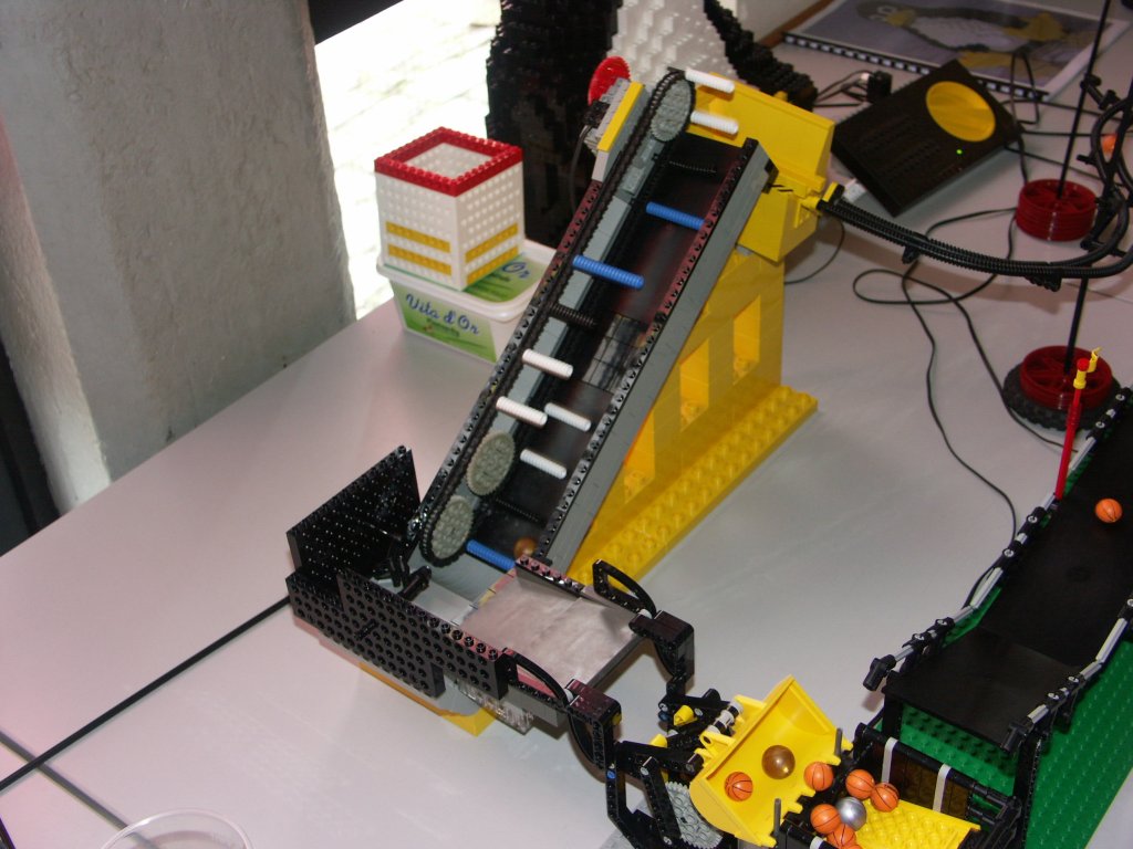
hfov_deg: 42.1
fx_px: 1473
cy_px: 424
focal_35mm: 45
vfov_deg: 32.2
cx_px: 566
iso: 125
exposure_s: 1/50
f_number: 2.8
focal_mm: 11.54
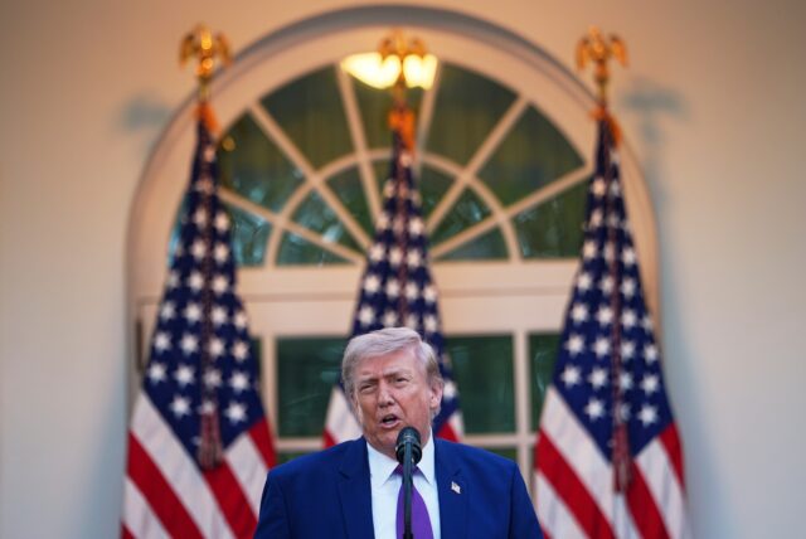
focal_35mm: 204
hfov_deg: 10.1
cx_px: 403
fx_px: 4571
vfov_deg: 6.7
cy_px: 270
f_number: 2
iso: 160
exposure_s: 1/500
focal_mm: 136
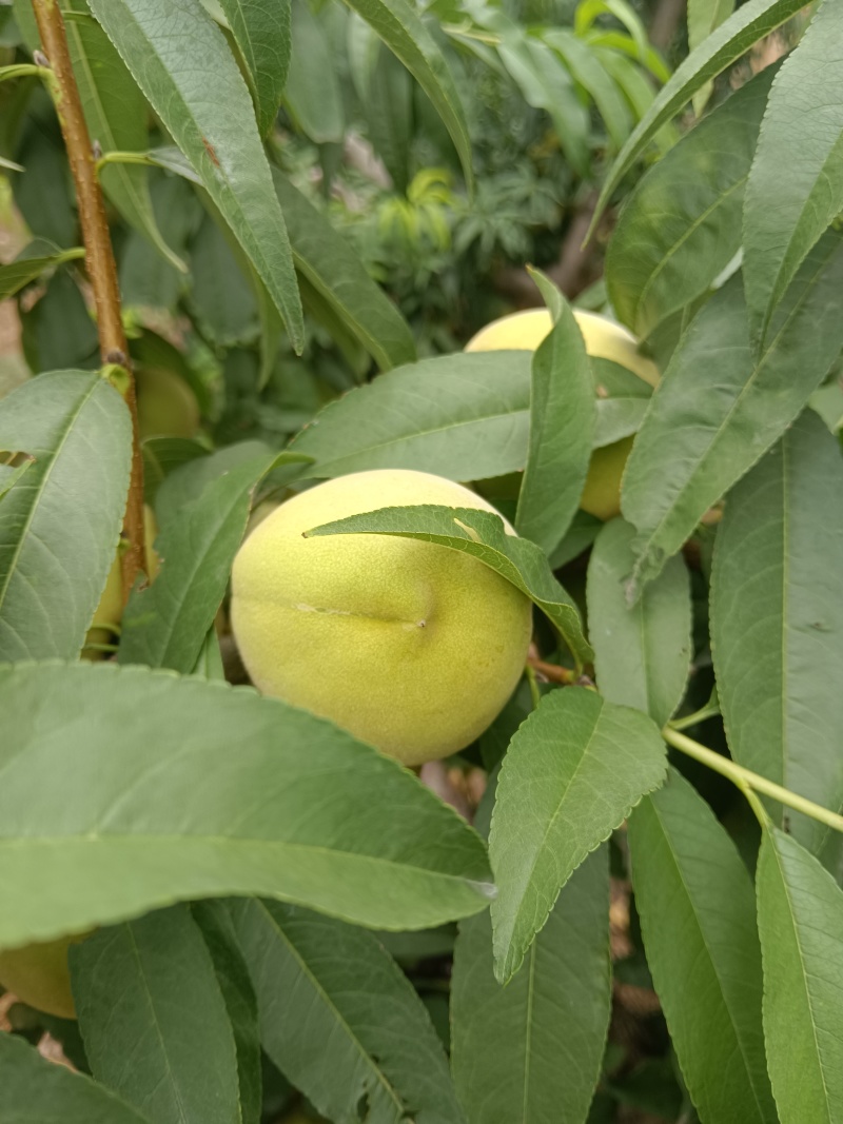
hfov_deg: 53.1
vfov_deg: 67.3
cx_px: 422
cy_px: 562
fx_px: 844
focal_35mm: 26
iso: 136
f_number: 1.8
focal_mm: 4.05
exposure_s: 1/100
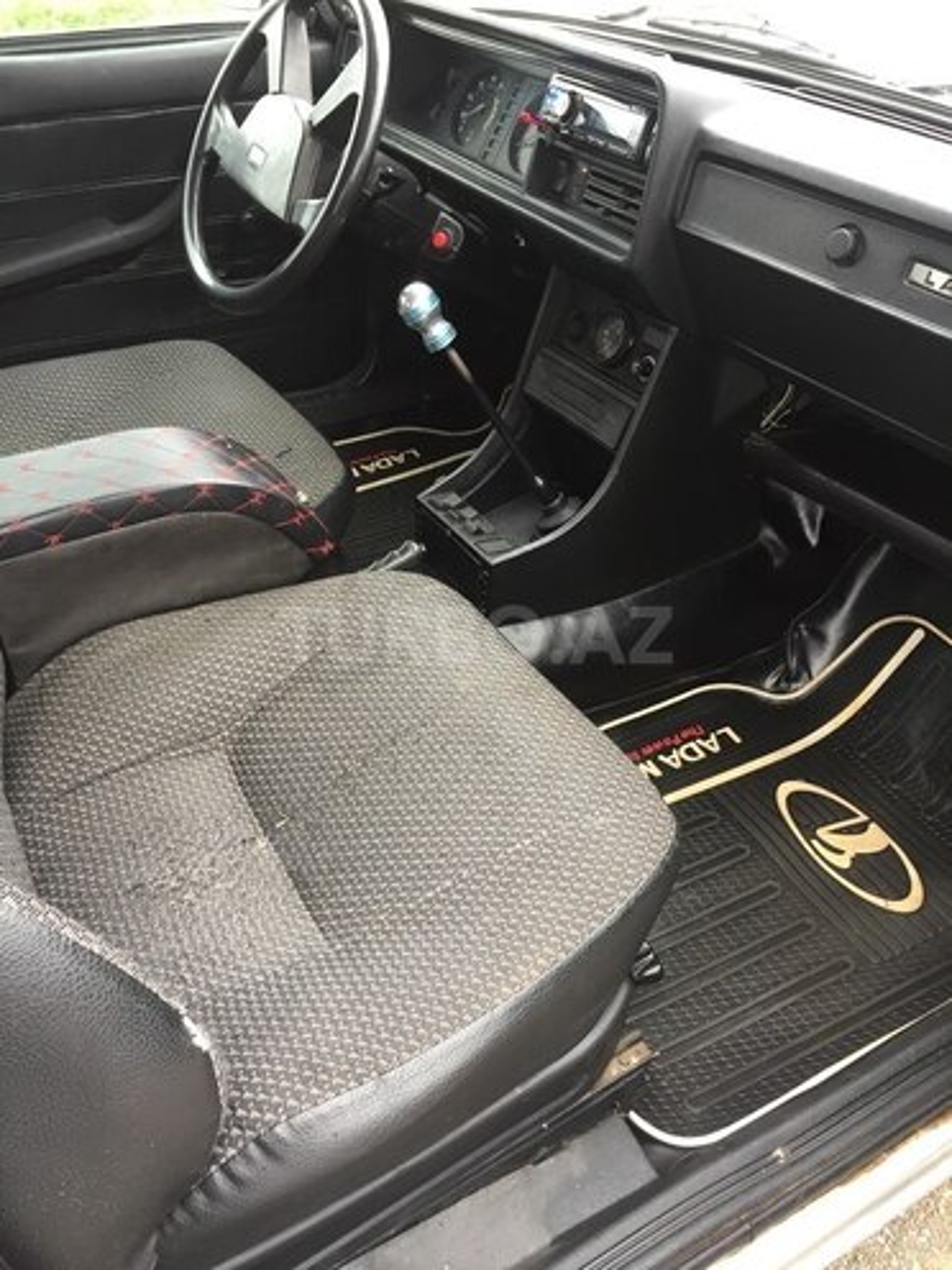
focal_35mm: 29
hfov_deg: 48.2
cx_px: 476
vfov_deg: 61.7
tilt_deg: -34.0
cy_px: 635
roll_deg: +1.9
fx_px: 1063
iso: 32
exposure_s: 1/33
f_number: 2.2
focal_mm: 4.15
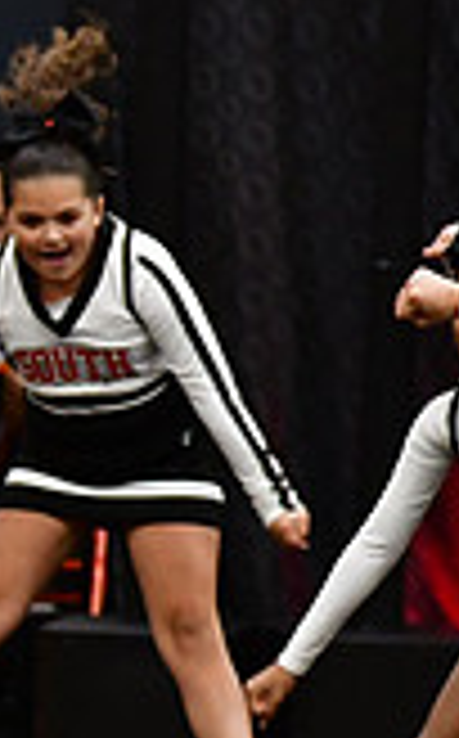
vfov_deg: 3.5
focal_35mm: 596
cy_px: 709
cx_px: 1260
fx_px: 11971
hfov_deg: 2.2
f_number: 4
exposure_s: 1/400
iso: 4000
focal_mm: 110
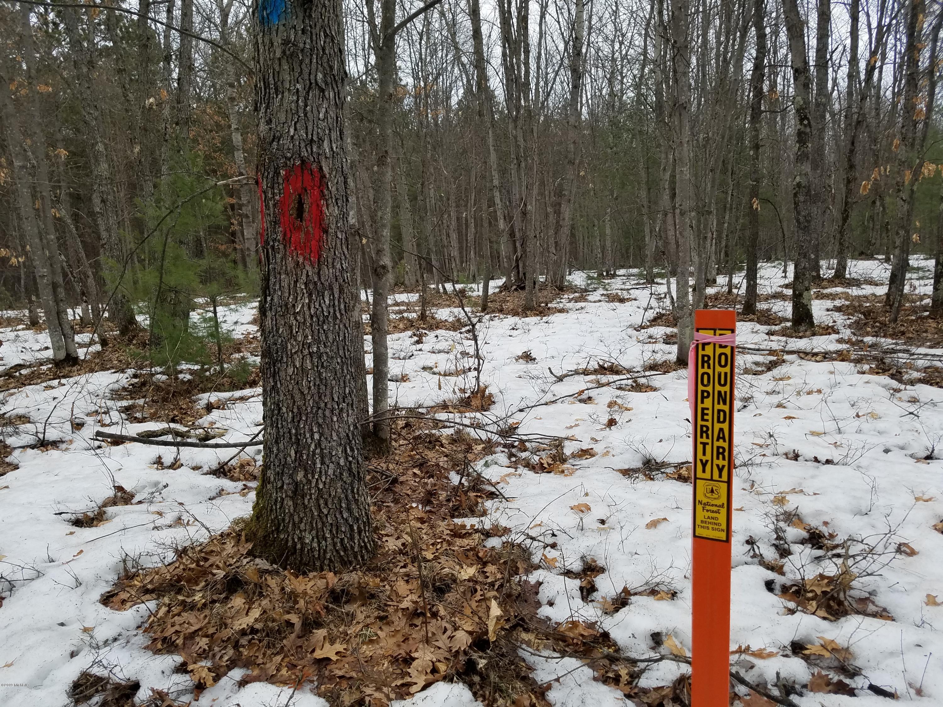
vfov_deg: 53.1
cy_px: 354
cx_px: 472
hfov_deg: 67.3
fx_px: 708
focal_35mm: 26
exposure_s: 1/954
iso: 50
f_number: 1.7
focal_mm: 4.2
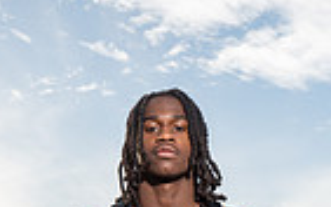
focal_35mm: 137
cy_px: 487
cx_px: 195
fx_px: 1235
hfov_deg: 15.3
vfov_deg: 8.7
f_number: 10
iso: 160
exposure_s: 1/250
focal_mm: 42
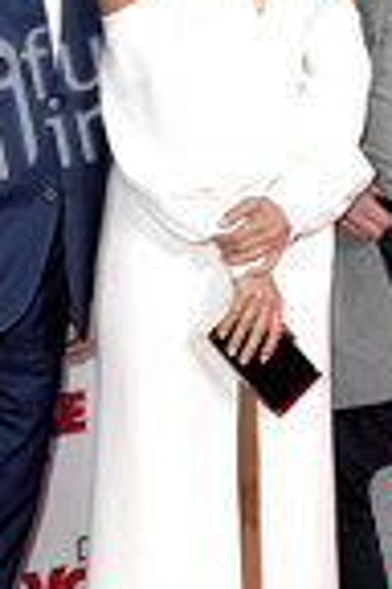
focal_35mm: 112
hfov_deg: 12.2
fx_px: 1836
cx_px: 208
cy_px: 303
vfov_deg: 18.2
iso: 3200
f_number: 6.3
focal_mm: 27
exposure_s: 1/160
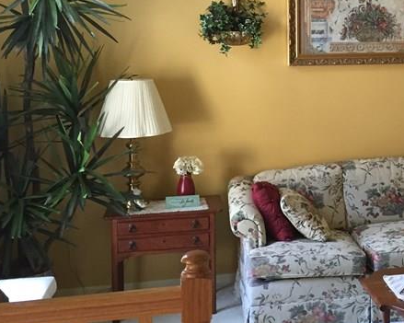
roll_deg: -0.3
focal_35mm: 66
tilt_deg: -2.5
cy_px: 66
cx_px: 401
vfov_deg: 22.8
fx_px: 789
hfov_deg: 27.2
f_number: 2.2
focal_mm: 4.15
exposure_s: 1/30
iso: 100
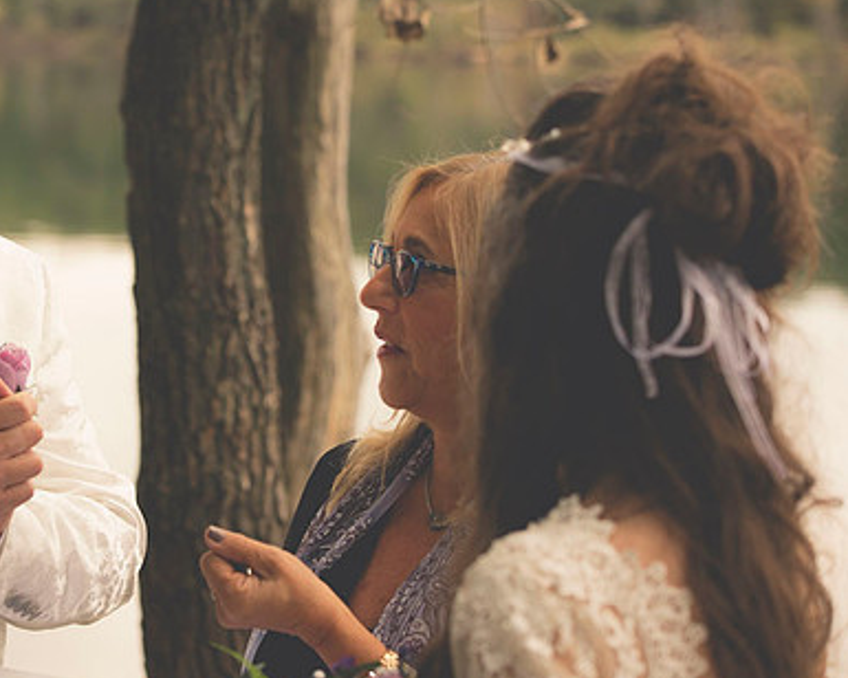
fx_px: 2911
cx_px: 214
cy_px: 292
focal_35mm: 116
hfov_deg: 16.5
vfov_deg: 13.3
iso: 160
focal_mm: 82
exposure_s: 1/200
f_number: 5
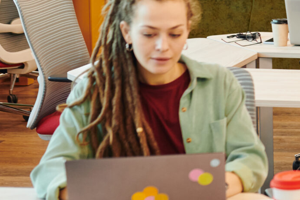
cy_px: -5
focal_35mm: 129
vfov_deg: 10.5
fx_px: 1075
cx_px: 522
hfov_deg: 14.2
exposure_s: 1/160
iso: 800
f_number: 3.2
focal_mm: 35
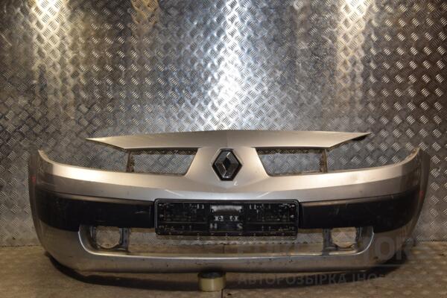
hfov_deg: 49.6
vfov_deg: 34.2
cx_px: 224
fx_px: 484
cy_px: 149
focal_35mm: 39
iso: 800
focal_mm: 26
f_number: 11
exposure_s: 1/200
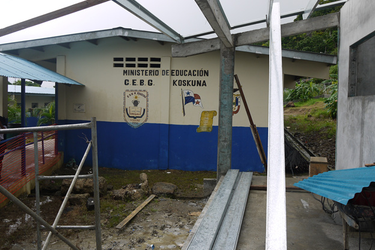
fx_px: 354
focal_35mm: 34
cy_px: 115
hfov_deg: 55.8
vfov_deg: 38.9
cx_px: 188
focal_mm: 16
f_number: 5
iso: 100
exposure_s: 1/160
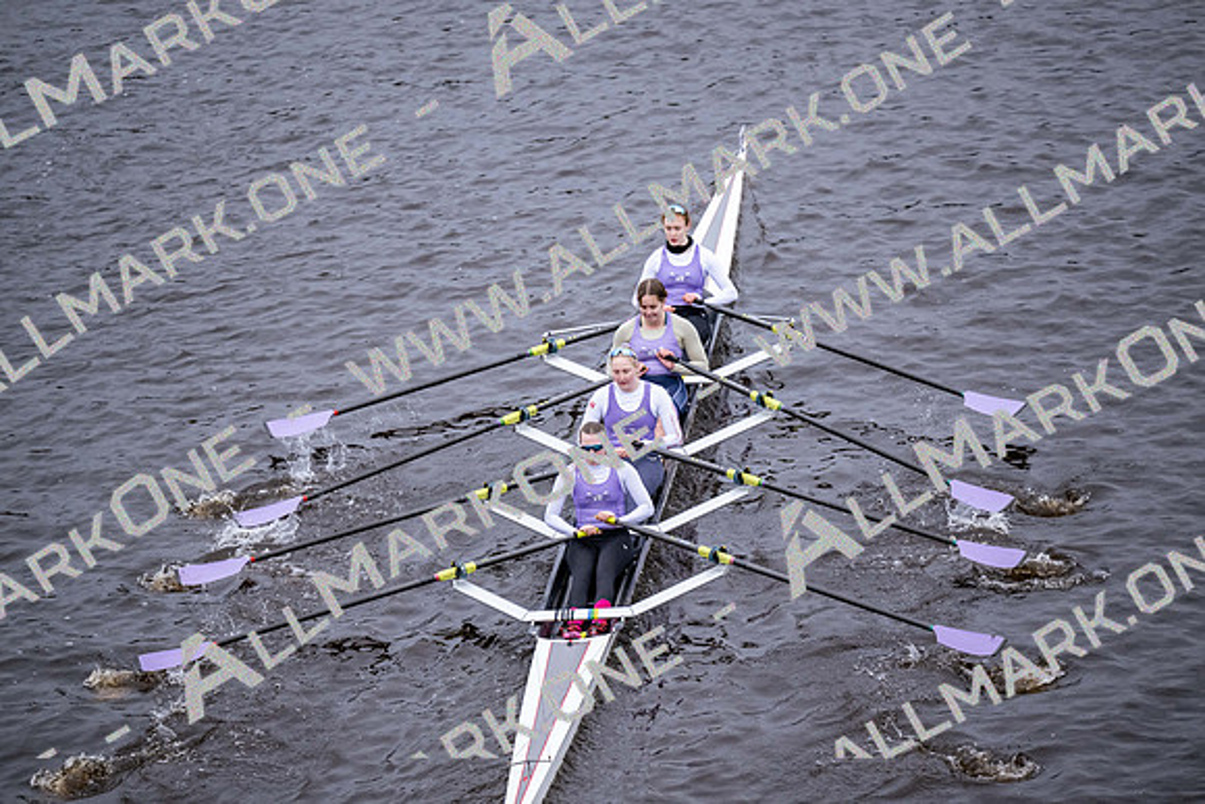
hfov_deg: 10.3
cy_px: 402
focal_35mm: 200
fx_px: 6696
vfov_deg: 6.9
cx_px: 602
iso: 2200
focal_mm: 200
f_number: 2.8
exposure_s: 1/2000
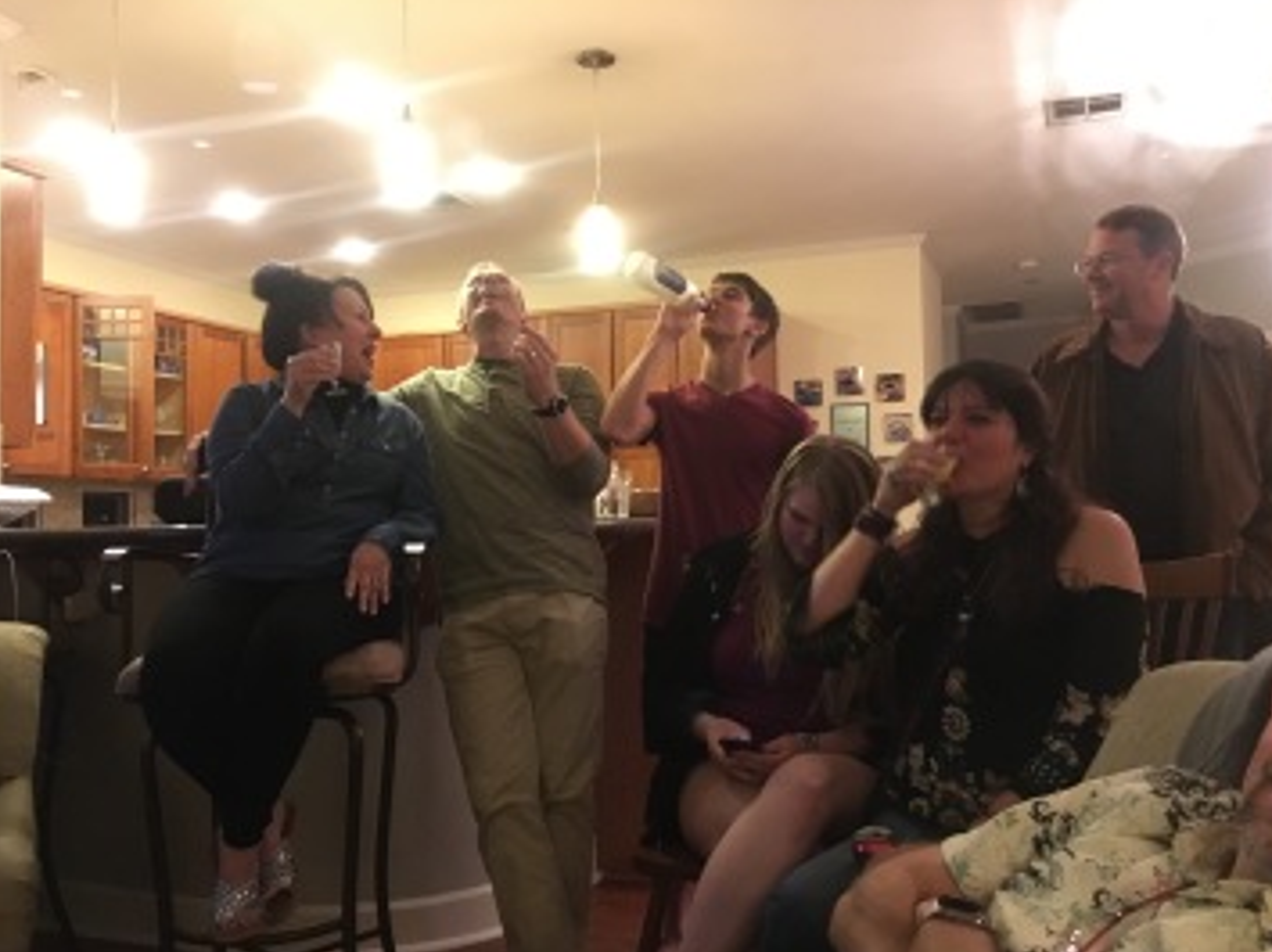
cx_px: 647
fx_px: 1102
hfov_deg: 60.0
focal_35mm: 30
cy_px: 481
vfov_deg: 46.7
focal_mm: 4.15
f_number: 2.2
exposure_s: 1/15
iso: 320
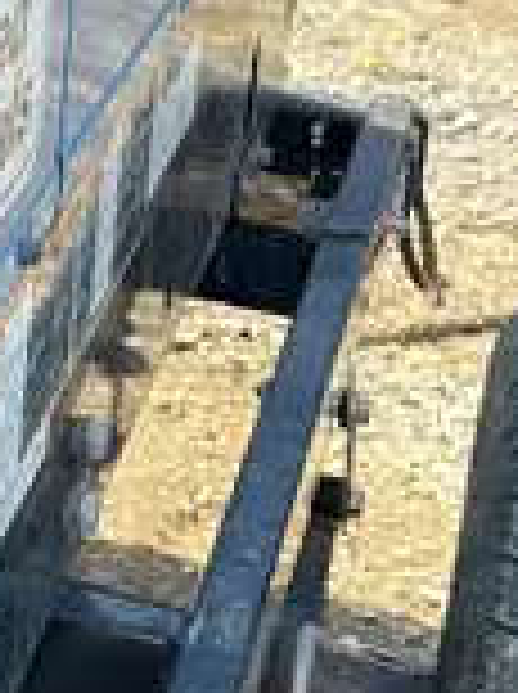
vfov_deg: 15.1
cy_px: -227
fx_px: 2481
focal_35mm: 124
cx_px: -698
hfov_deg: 10.4
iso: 40
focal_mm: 5.1
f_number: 1.6
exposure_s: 1/282
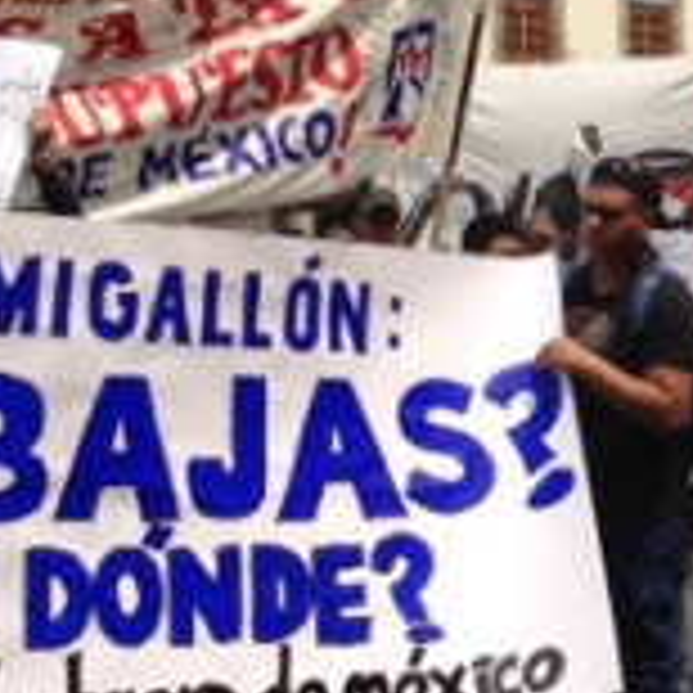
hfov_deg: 14.8
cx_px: 806
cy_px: 90
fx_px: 2582
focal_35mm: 114
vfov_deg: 15.1
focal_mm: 4.12
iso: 50
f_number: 2.4
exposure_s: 1/1869
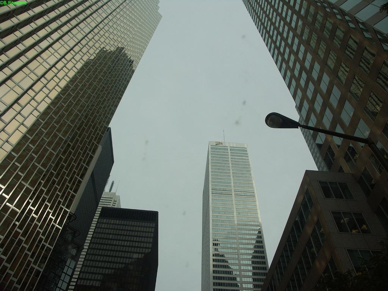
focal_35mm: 28
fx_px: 314
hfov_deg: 63.4
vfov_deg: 49.7
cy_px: 146
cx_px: 194
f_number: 4
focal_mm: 7.2
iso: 64
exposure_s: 1/1600
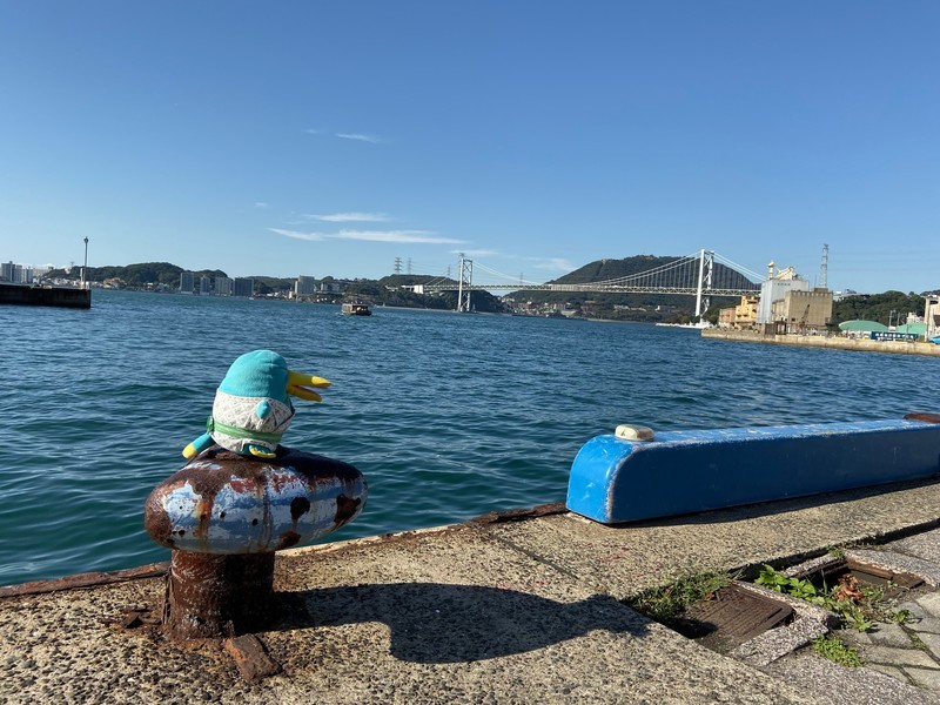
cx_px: 470
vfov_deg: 53.1
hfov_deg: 67.3
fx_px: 706
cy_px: 352
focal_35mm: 26
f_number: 1.8
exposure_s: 1/2519
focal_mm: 4.25
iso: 32
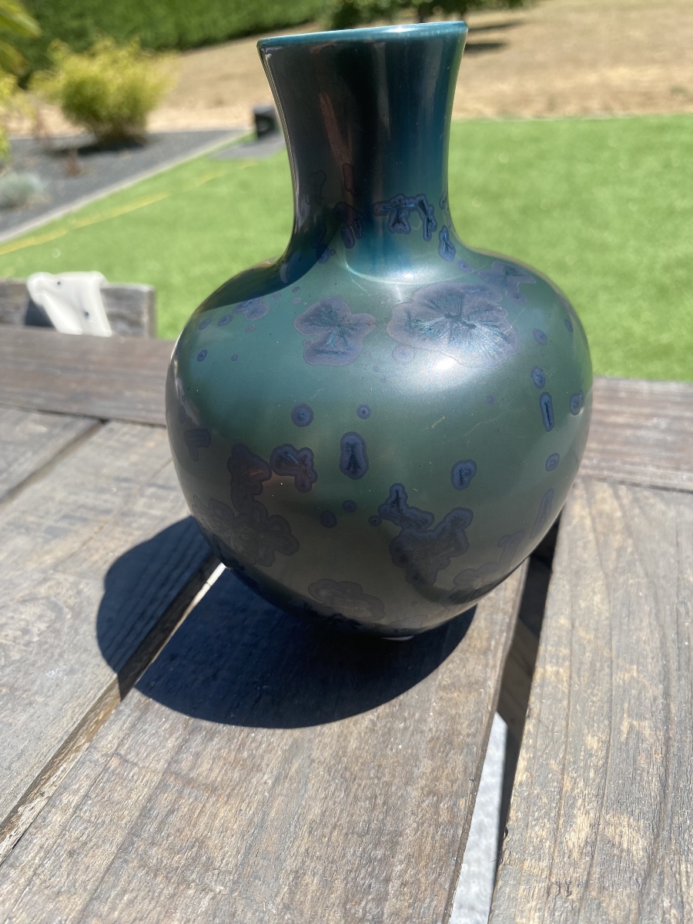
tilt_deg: -31.4
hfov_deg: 53.1
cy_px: 462
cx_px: 346
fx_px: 694
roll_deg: +4.4
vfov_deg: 67.3
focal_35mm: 26
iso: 32
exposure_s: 1/1543
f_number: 1.8
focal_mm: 4.25
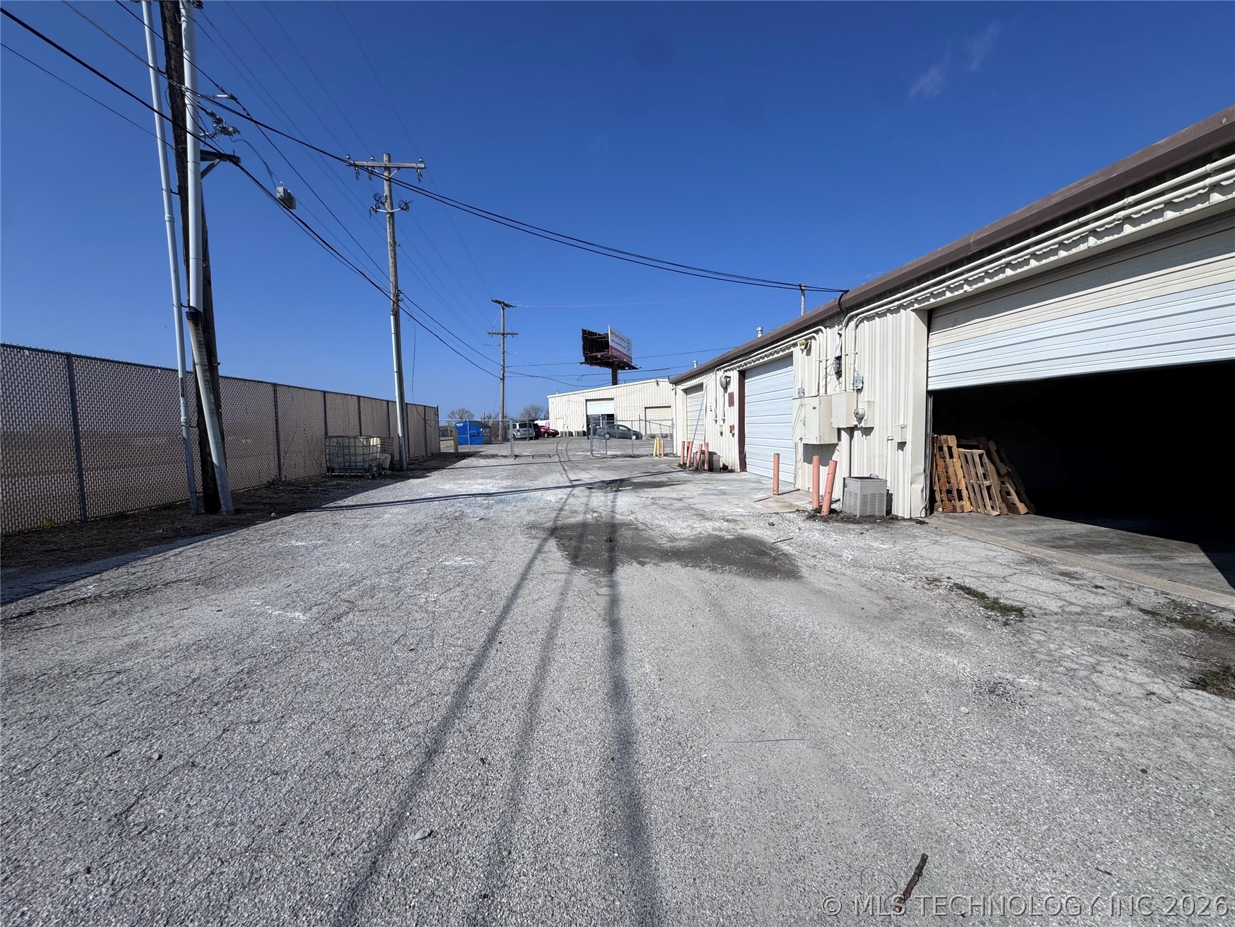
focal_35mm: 14
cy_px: 464
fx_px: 499
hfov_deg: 102.1
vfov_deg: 85.7
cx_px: 618
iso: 32
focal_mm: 2.22
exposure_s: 1/3906
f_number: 2.2
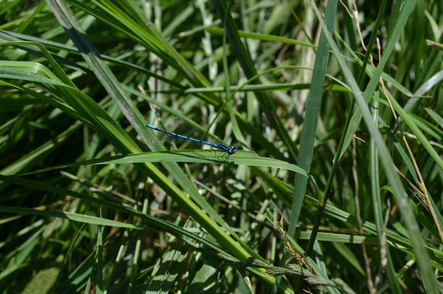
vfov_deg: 16.5
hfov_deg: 24.7
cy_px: 147
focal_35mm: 82
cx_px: 222
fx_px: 1013
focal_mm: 55
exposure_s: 1/320
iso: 100
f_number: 8
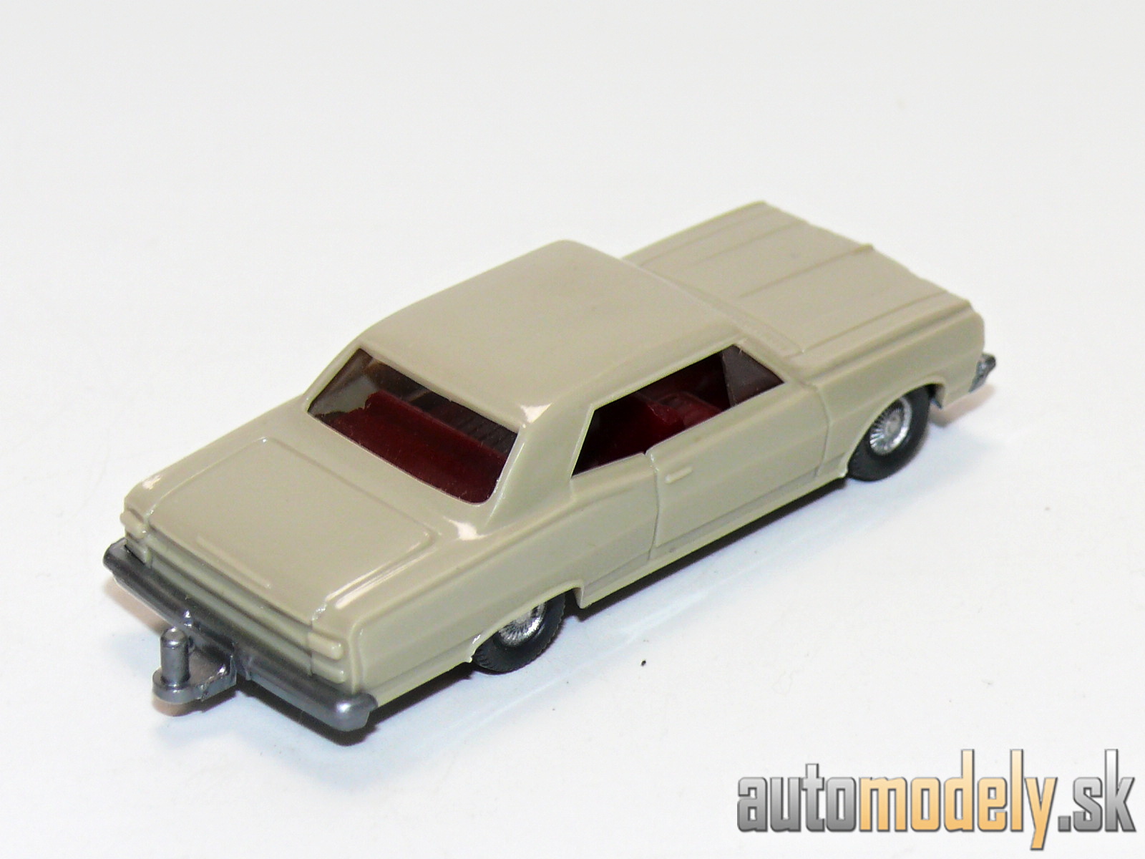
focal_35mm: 134
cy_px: 430
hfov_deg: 14.7
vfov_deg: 11.1
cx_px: 572
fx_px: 4432
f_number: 4
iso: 100
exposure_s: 1/30
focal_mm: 15.9
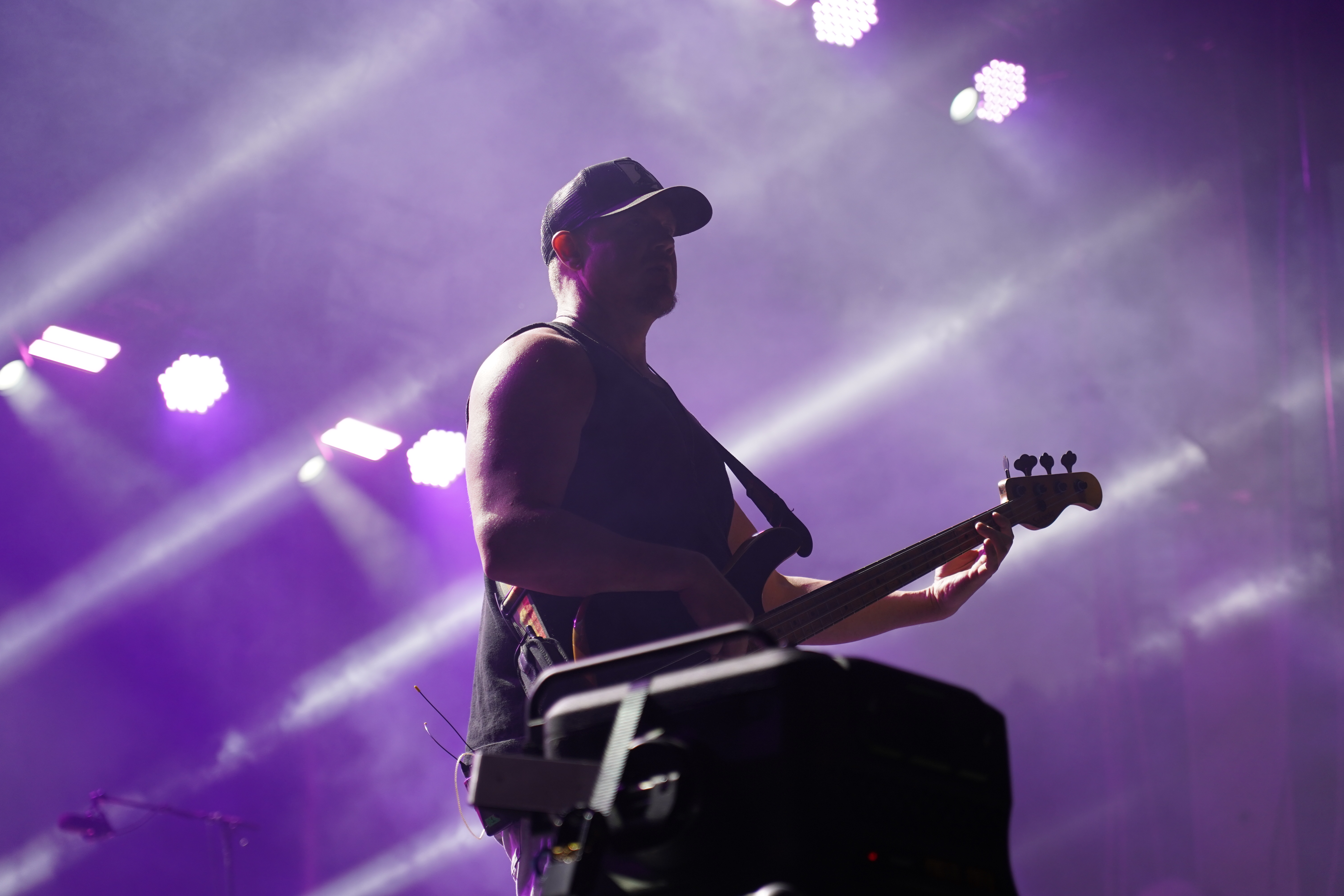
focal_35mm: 105
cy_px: 448
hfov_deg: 19.5
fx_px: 3920
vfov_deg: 13.0
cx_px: 672
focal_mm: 105
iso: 500
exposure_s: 1/160
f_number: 4
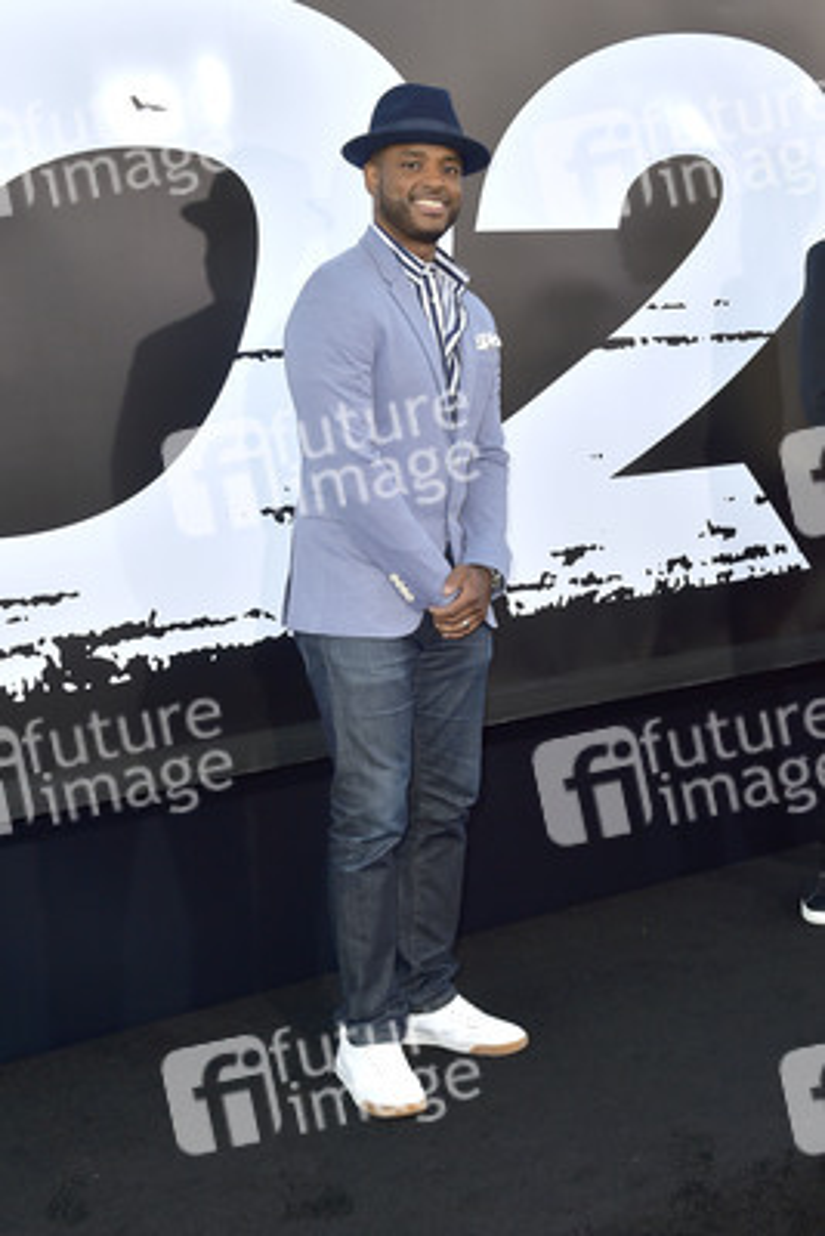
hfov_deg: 29.9
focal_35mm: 45
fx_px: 1545
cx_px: 412
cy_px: 618
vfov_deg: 43.6
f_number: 6.3
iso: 250
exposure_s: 1/250
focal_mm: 45
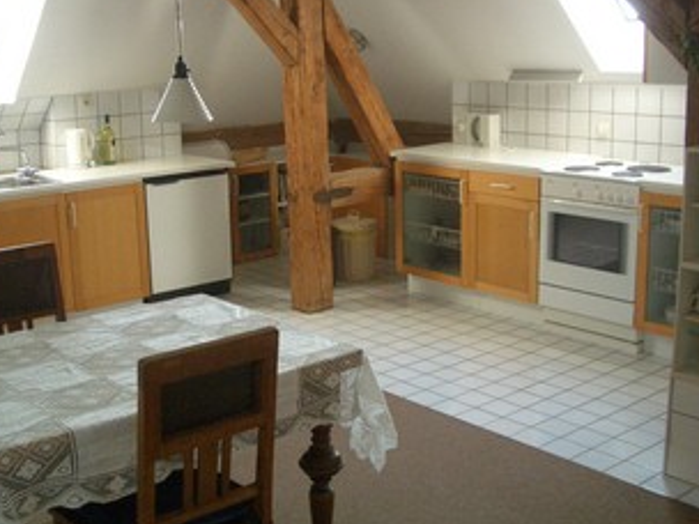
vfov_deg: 31.5
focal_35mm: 46
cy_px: 244
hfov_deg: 41.0
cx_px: 278
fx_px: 929
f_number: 2.6
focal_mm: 5.8
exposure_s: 1/80
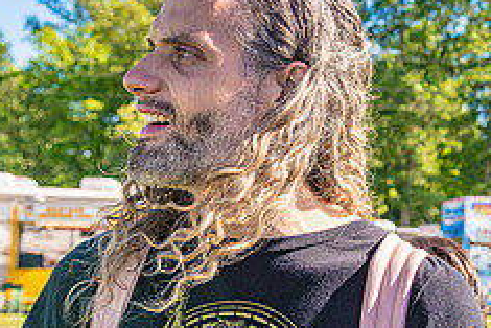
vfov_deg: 16.2
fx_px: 1146
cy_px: 60
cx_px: 487
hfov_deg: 23.2
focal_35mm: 84
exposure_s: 1/250
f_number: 5.6
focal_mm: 34
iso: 100
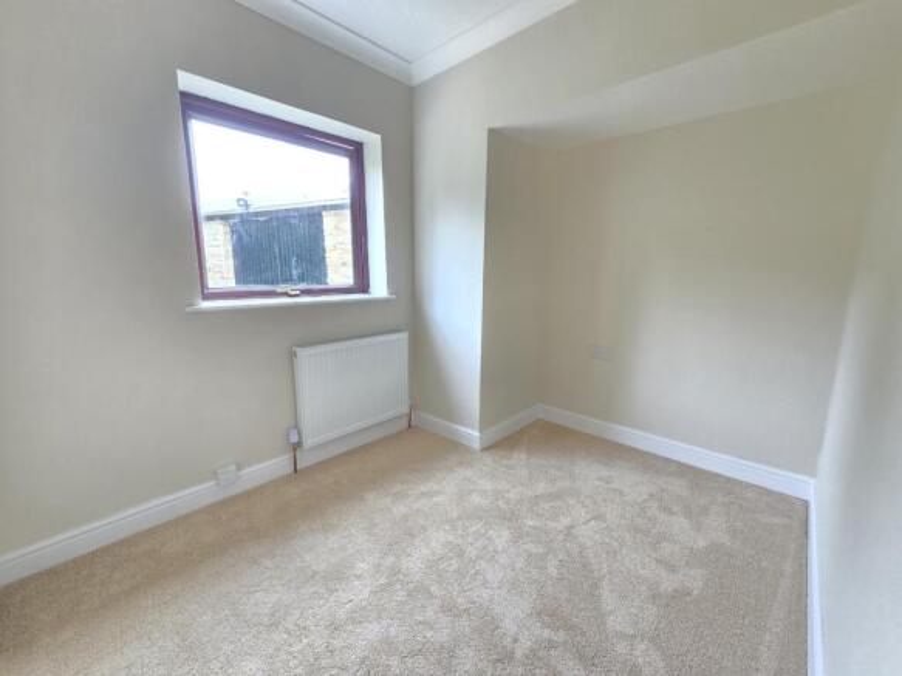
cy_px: 338
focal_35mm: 13
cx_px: 451
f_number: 2.2
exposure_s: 1/50
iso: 80
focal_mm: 2.2
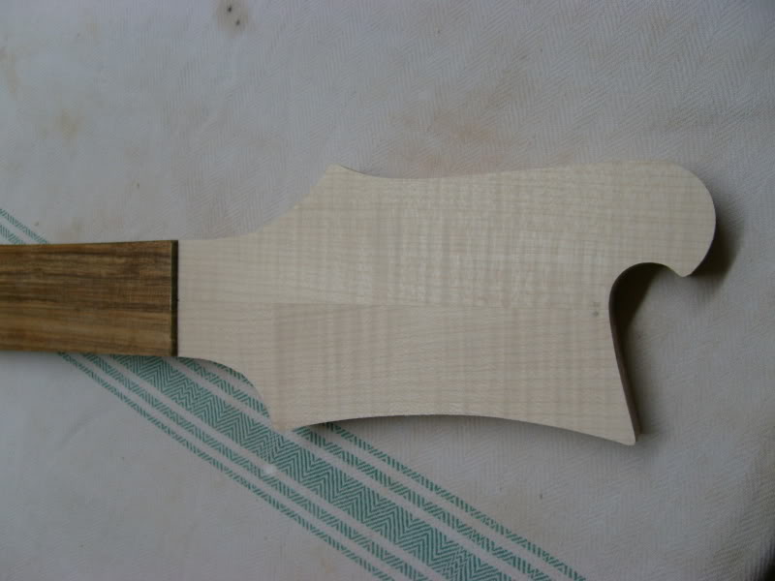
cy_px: 290
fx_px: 784
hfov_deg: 52.6
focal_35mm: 35
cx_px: 388
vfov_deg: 40.7
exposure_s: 1/45
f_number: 2.8
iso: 80
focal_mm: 5.8
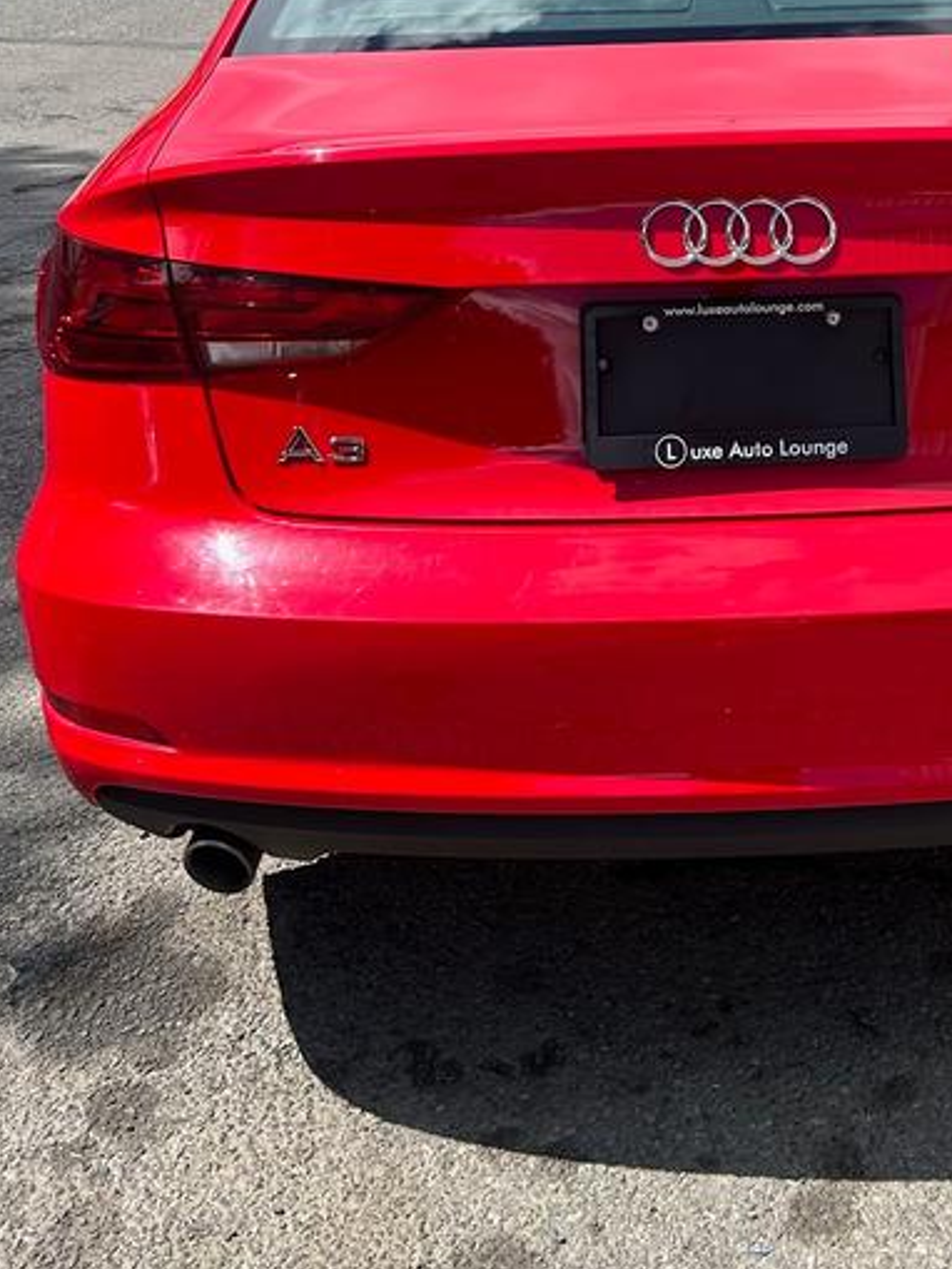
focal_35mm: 49
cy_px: 167
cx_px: 755
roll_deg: -2.1
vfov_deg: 36.8
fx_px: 1796
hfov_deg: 29.1
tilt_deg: -10.9
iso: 50
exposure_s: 1/2632
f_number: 1.5
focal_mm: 5.7
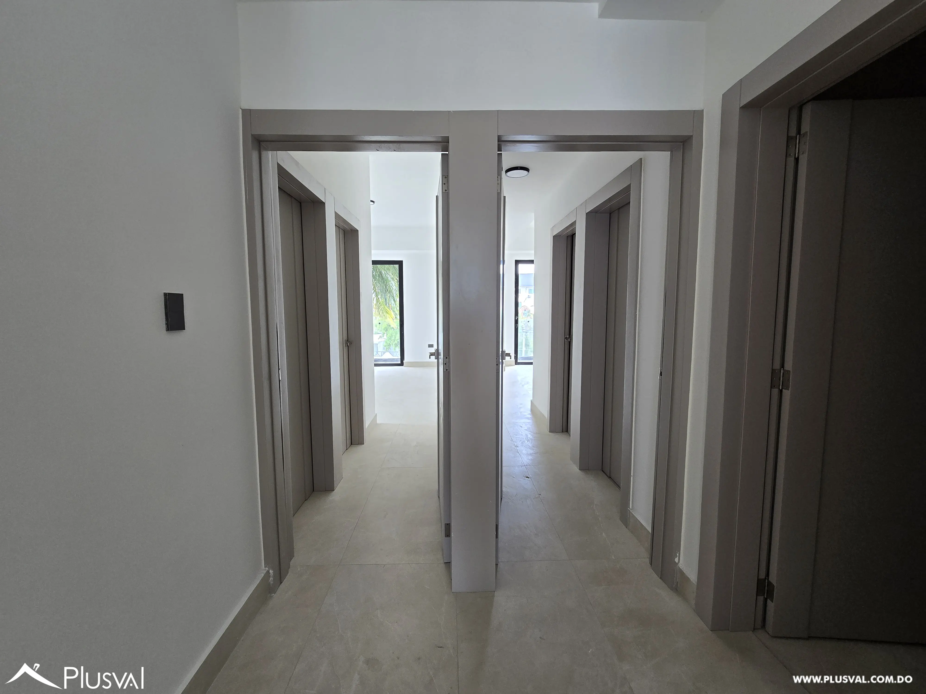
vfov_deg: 89.9
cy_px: 347
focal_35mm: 13
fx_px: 348
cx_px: 463
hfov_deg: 106.2
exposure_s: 1/100
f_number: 2.2
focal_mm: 2.2
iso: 64
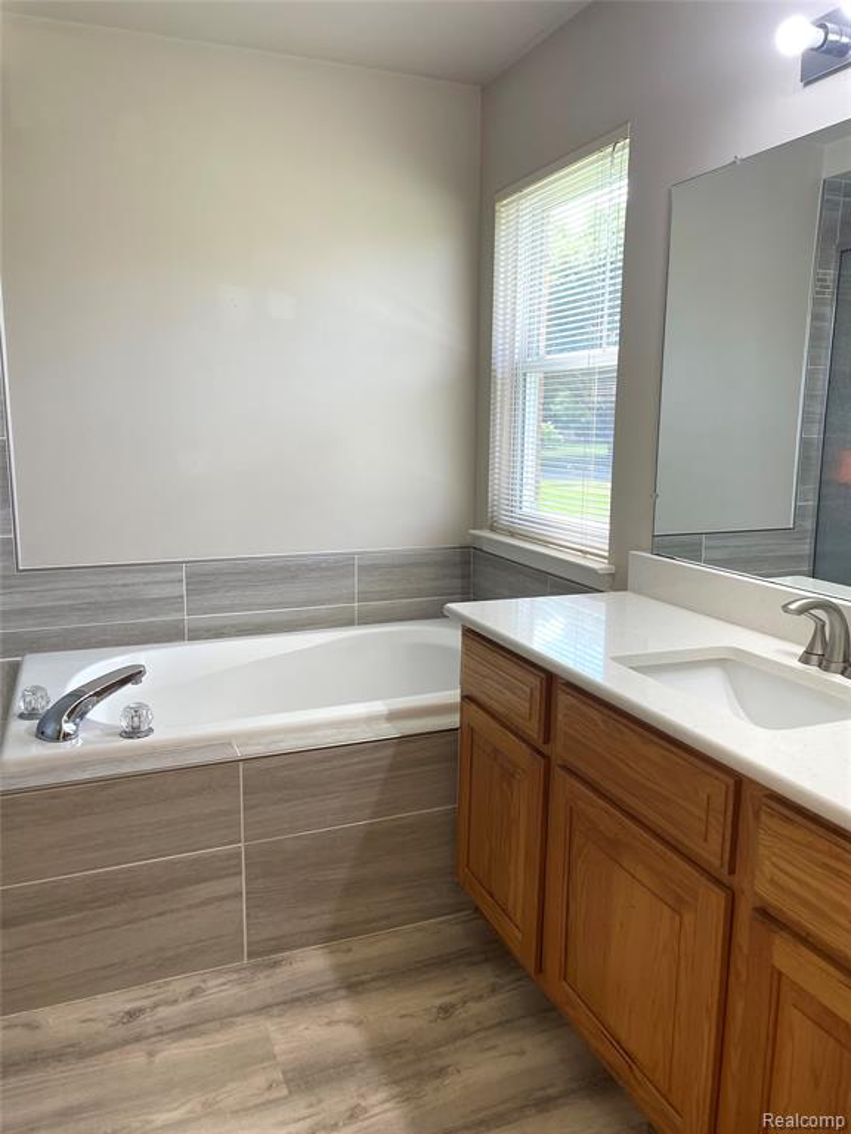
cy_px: 567
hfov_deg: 53.1
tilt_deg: -9.6
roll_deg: +0.6
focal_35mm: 26
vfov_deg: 67.3
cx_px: 426
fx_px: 852
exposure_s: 1/120
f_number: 1.6
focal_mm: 4.2
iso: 50
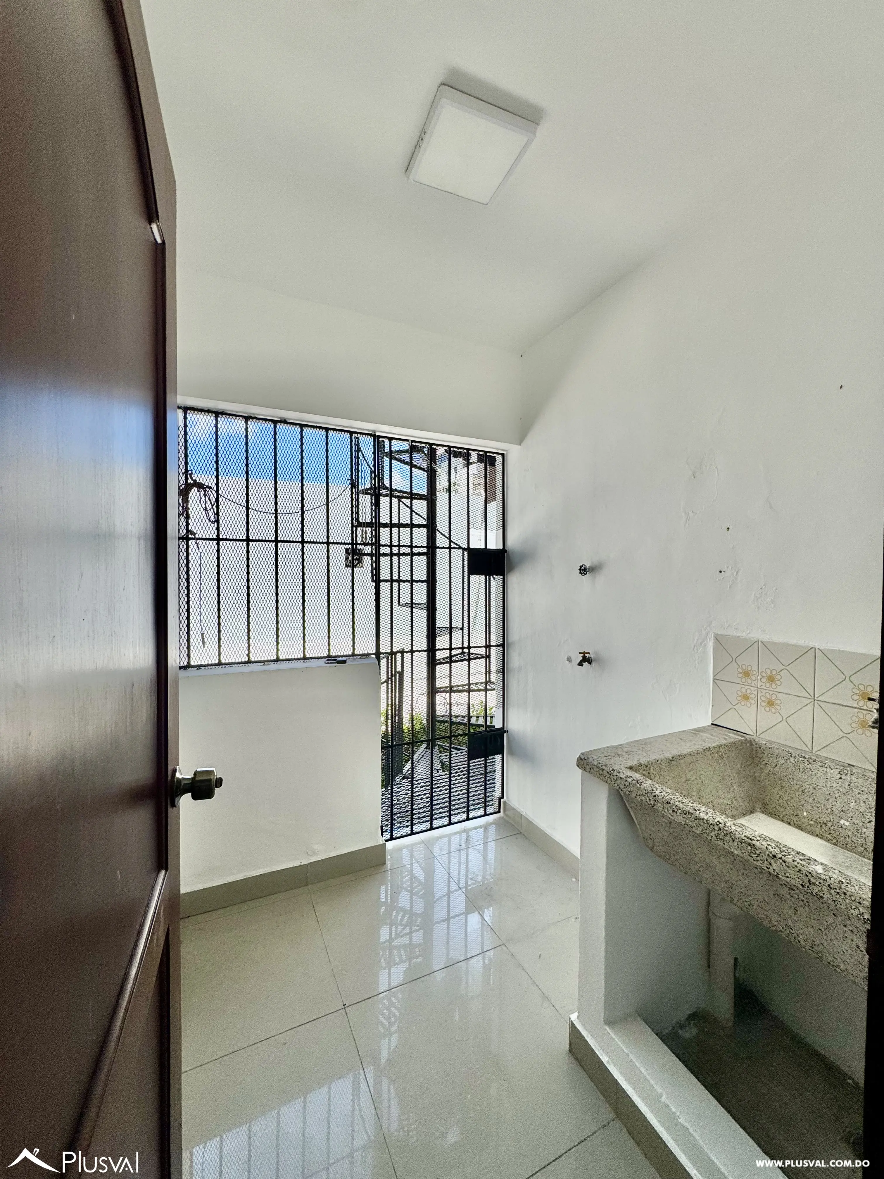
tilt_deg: -2.2
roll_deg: +0.1
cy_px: 590
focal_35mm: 14
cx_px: 442
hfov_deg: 85.7
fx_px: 477
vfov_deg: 102.1
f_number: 2.2
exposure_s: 1/741
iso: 40
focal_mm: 2.22
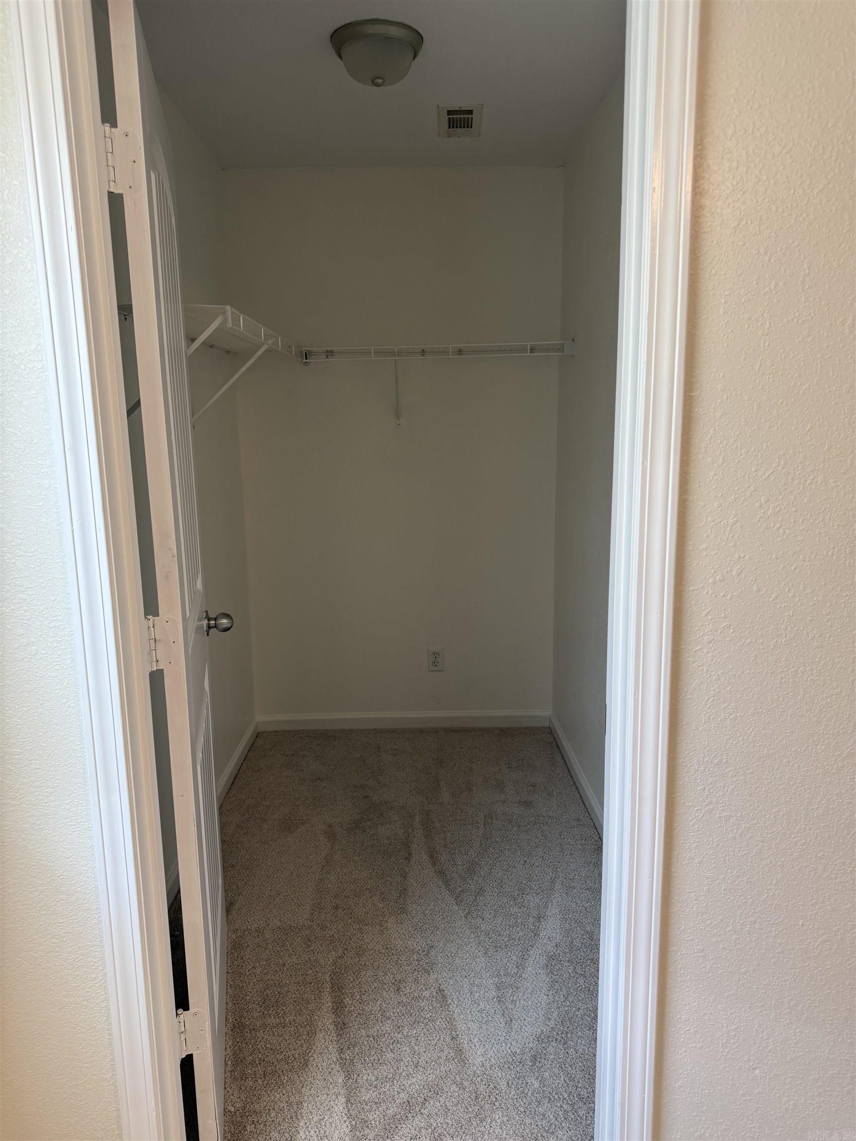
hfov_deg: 56.8
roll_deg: +0.3
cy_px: 570
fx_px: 791
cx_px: 428
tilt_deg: -9.0
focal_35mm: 24
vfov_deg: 71.6
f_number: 1.78
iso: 160
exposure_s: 1/60
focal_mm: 6.76
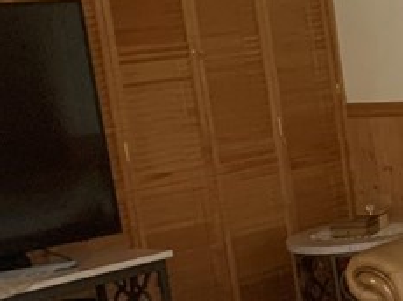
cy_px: 245
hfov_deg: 15.6
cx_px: 613
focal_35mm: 116
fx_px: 1349
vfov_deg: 12.7
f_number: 1.8
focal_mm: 4.25
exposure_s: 1/60
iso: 250
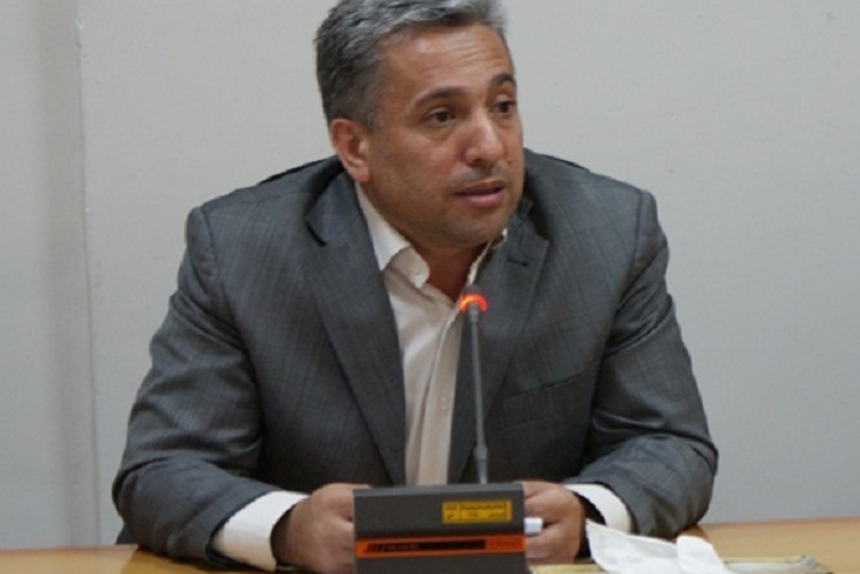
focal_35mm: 123
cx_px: 497
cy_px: 242
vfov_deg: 11.1
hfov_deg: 16.6
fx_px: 2939
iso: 400
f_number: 5.6
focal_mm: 70
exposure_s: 1/8
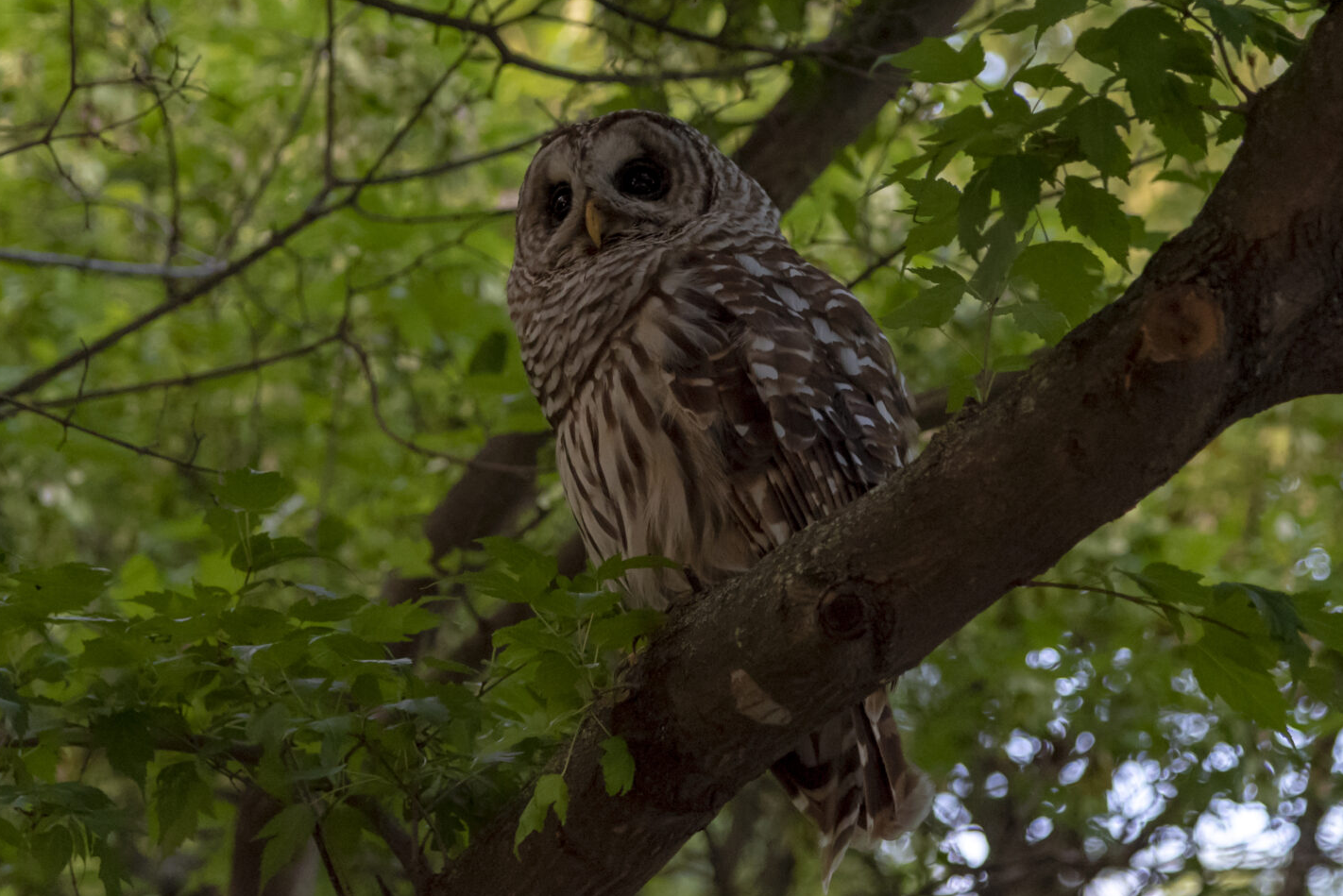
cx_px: 644
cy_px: 167
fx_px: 8060
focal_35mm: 216
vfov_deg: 6.4
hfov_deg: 9.5
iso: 1600
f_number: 4
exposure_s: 1/125
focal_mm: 120
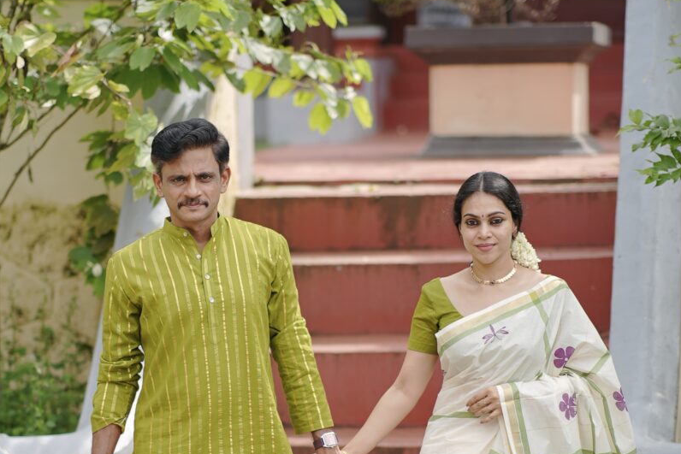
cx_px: 341
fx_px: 2422
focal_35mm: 128
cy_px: 451
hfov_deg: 16.0
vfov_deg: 10.6
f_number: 1.4
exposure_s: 1/3200
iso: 160
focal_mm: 85
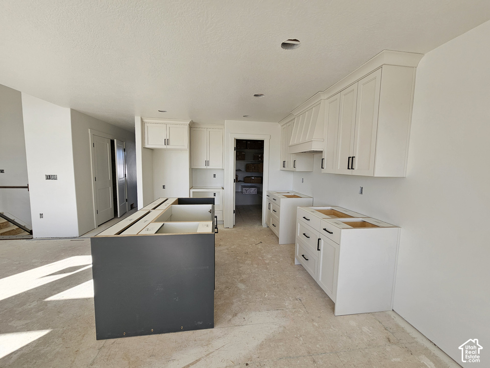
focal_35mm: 13
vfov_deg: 89.9
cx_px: 245
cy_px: 184
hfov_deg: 106.2
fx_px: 184
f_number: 2.2
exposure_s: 1/149
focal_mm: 2.2
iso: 50
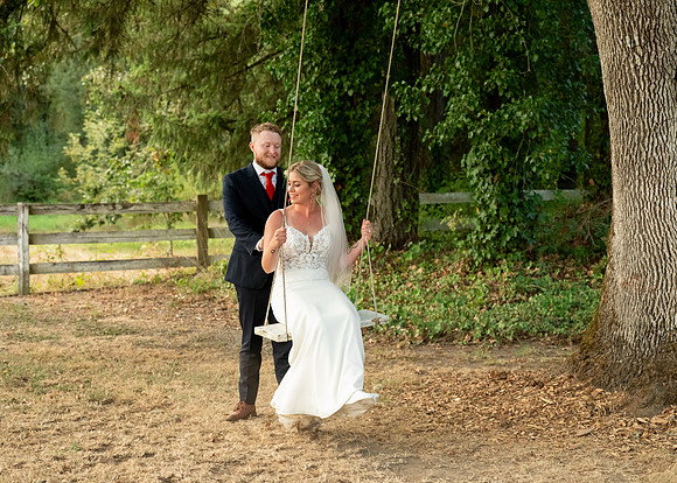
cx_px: 349
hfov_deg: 28.6
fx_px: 1329
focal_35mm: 69
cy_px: 234
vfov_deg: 20.6
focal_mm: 64
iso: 4000
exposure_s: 1/400
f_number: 4
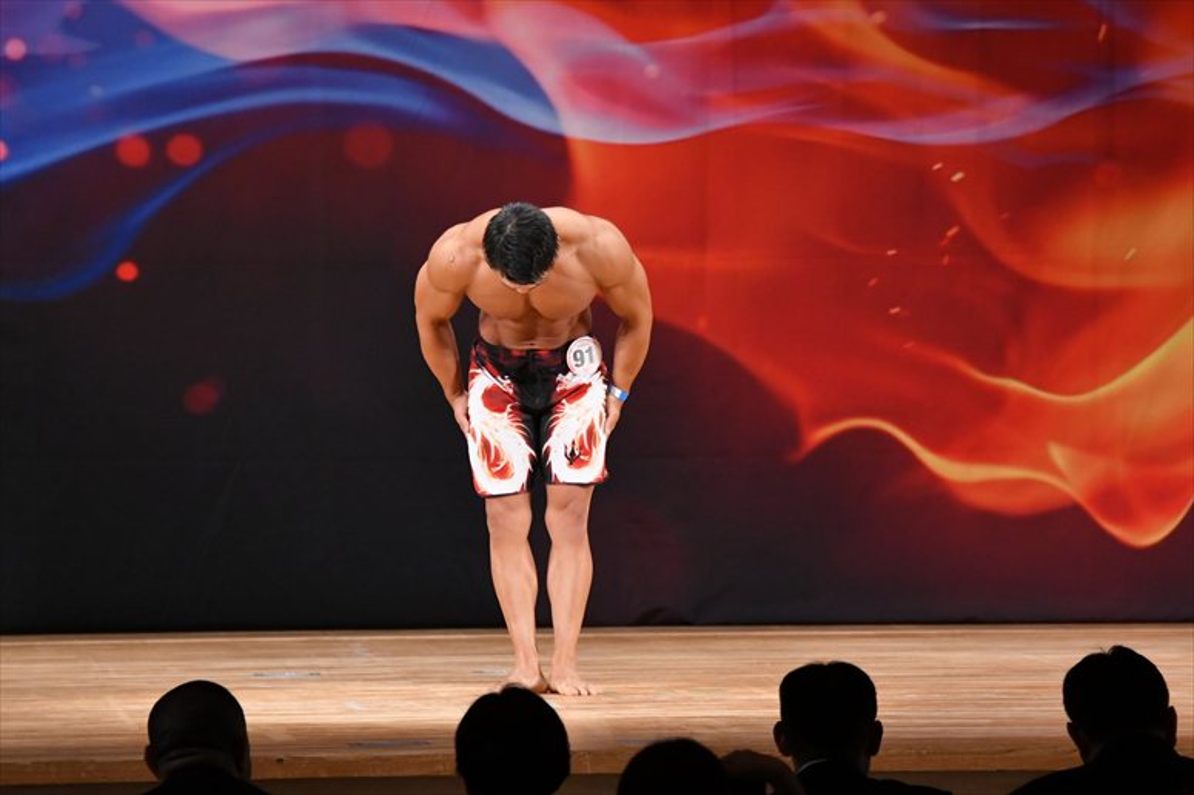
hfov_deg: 8.6
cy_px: 398
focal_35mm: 240
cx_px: 597
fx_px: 7956
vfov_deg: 5.7
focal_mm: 160
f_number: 5.6
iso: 3200
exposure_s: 1/400
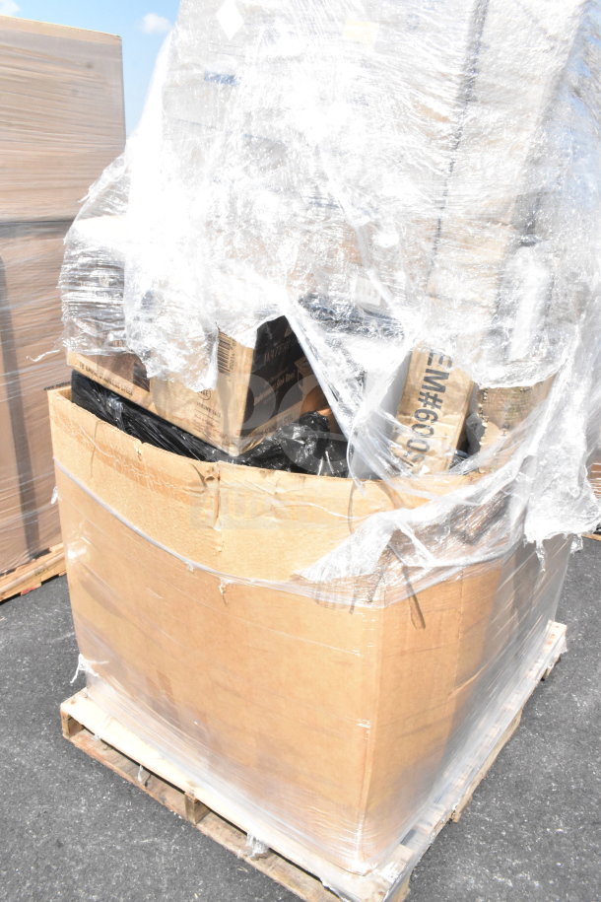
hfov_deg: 47.9
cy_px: 451
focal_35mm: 27
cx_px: 300
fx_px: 676
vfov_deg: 67.4
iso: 6400
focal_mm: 18
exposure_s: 1/1600
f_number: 20
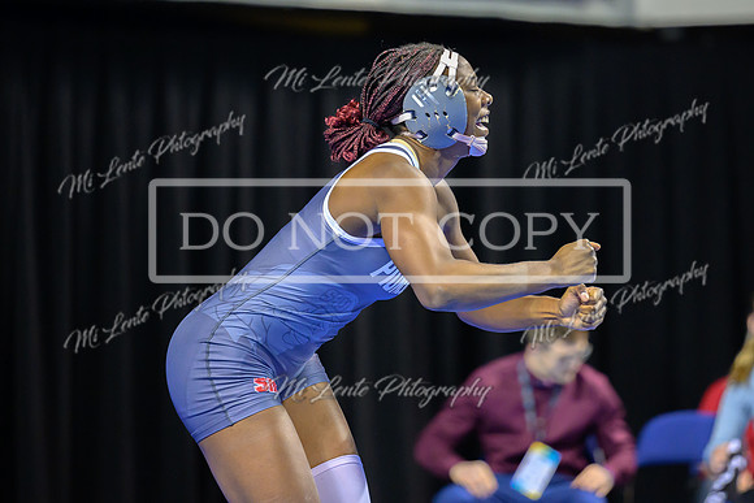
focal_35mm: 246
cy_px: 181
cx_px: 410
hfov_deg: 8.4
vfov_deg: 5.6
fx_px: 5157
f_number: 2.8
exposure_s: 1/800
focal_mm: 185
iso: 4000
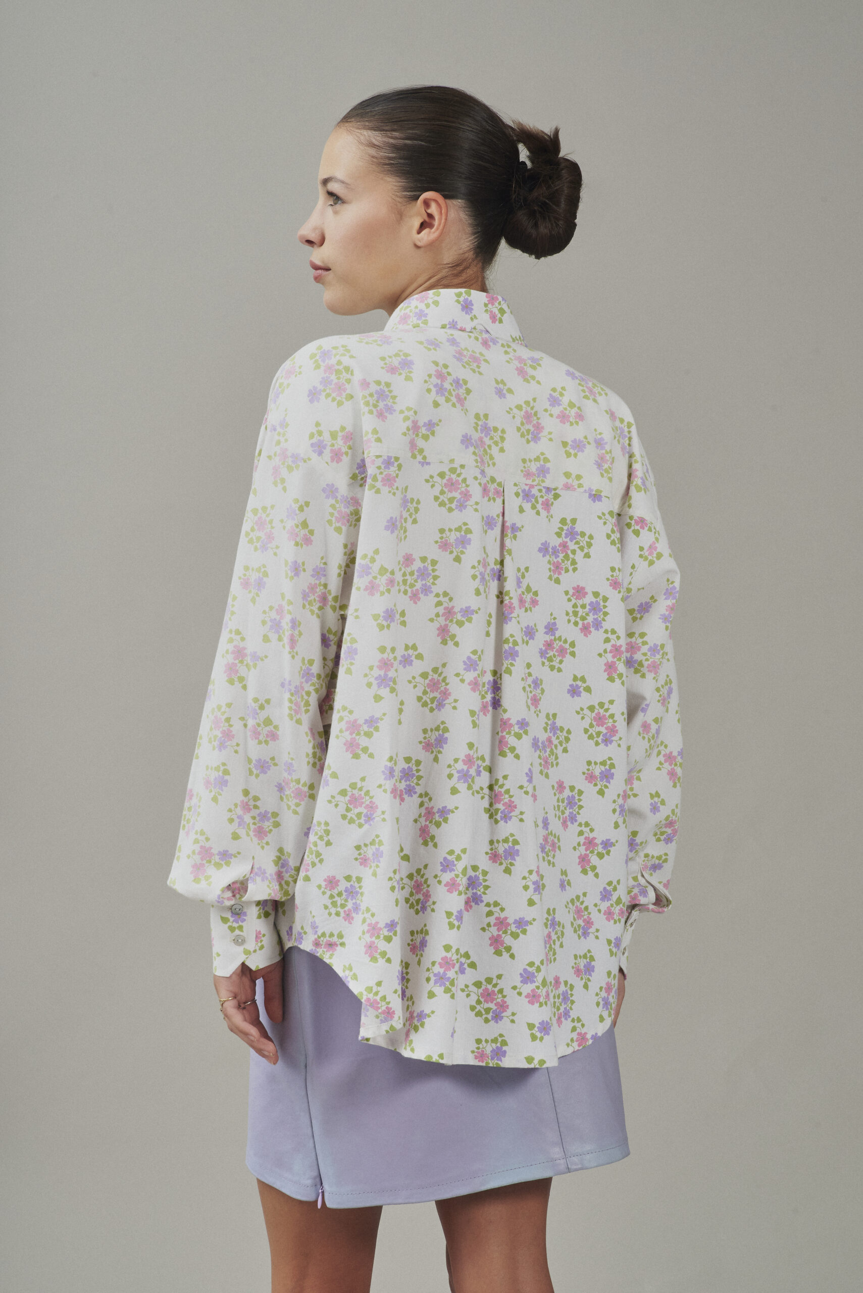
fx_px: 3772
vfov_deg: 19.4
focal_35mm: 105
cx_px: 432
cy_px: 646
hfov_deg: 13.1
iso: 200
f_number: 11
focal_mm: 105
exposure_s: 1/160
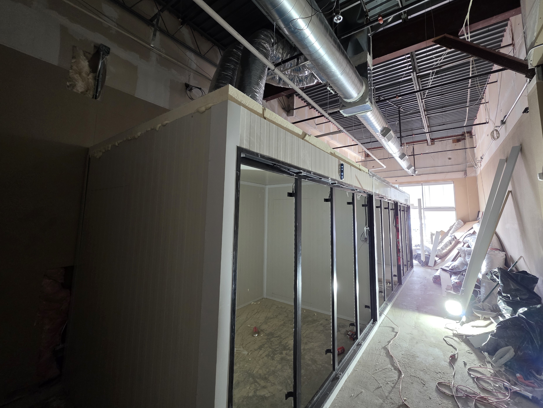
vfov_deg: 85.5
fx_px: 220
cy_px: 188
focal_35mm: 14
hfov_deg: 102.0
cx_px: 285
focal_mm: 2.2
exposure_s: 1/60
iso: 320
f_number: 1.9
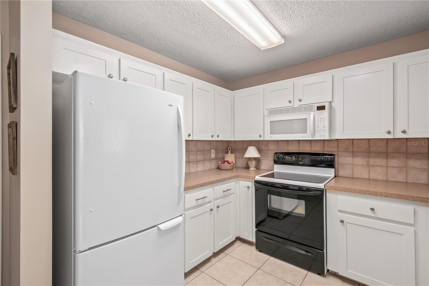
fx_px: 179
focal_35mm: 15
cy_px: 143
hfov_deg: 100.4
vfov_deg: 77.3
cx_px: 214
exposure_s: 1/15
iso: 250
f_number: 9
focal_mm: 10
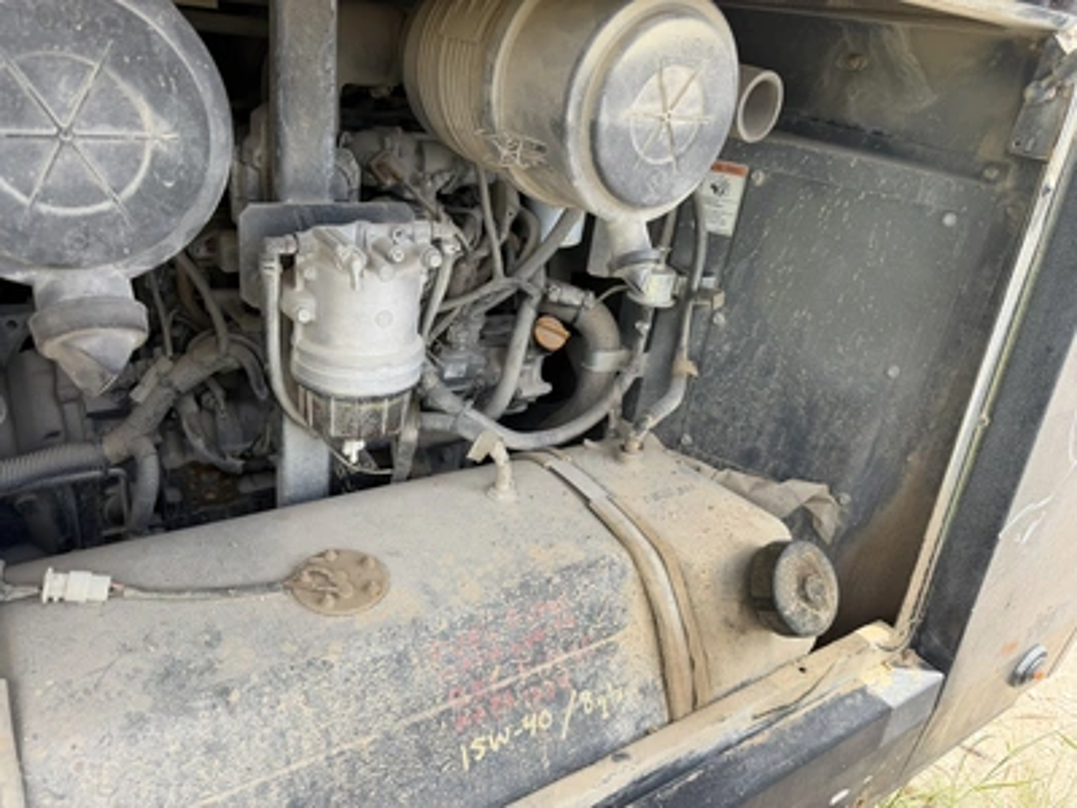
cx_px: 538
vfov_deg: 56.8
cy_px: 404
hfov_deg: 71.6
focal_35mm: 24
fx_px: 747
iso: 100
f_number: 1.78
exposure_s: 1/1230
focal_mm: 6.76
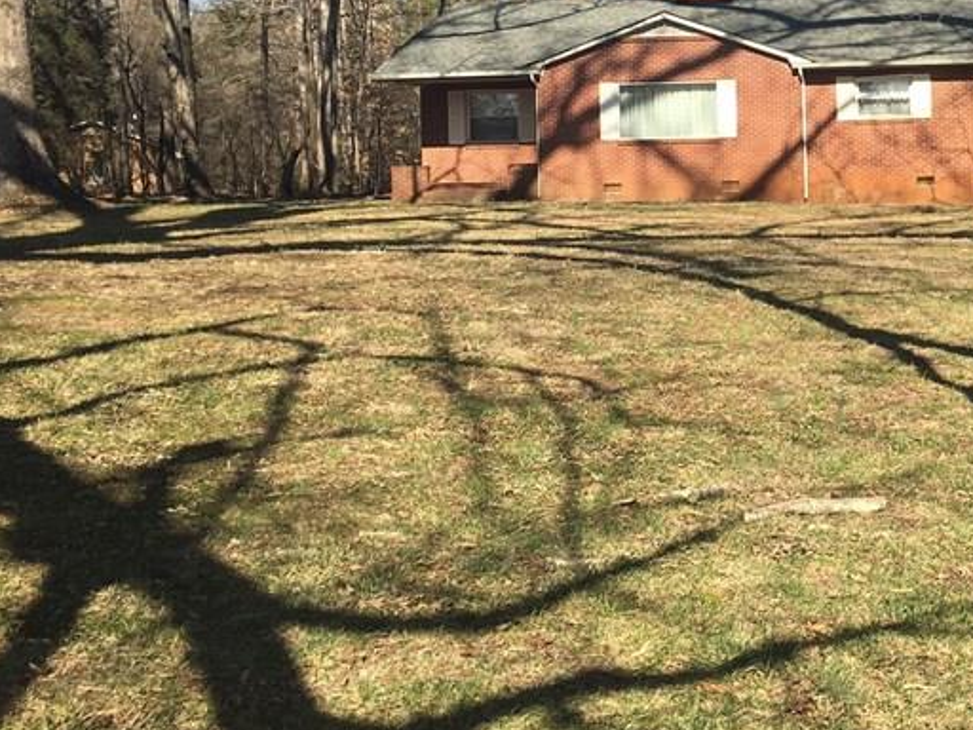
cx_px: 937
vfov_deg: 24.8
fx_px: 1630
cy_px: 137
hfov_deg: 31.2
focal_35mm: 58
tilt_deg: +1.7
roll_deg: +1.1
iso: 25
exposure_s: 1/1054
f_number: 2.2
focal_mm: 4.15
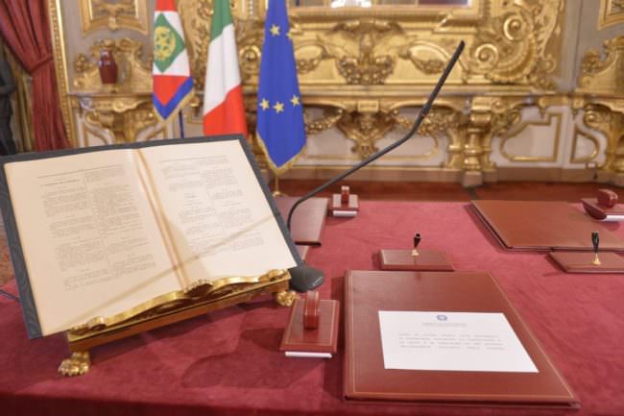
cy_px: 208
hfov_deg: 65.5
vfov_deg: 46.4
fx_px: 485
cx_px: 312
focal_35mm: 28
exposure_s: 1/50
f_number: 4.5
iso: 3200
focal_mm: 28
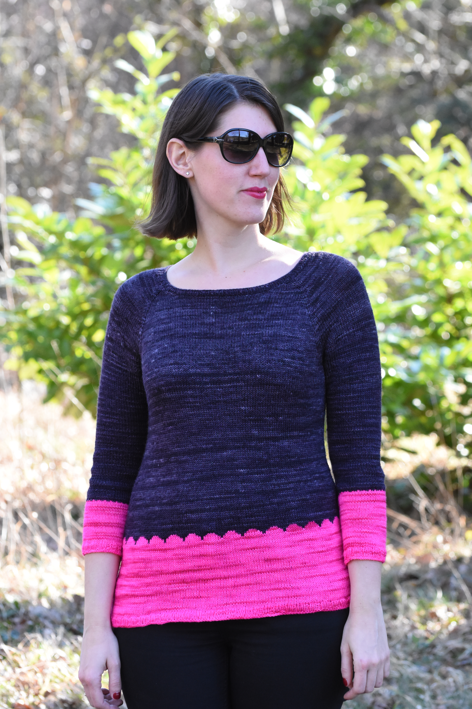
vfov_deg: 13.7
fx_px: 2950
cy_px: 354
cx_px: 236
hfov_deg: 9.1
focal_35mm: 150
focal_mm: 100
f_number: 6.3
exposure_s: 1/640
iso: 2000
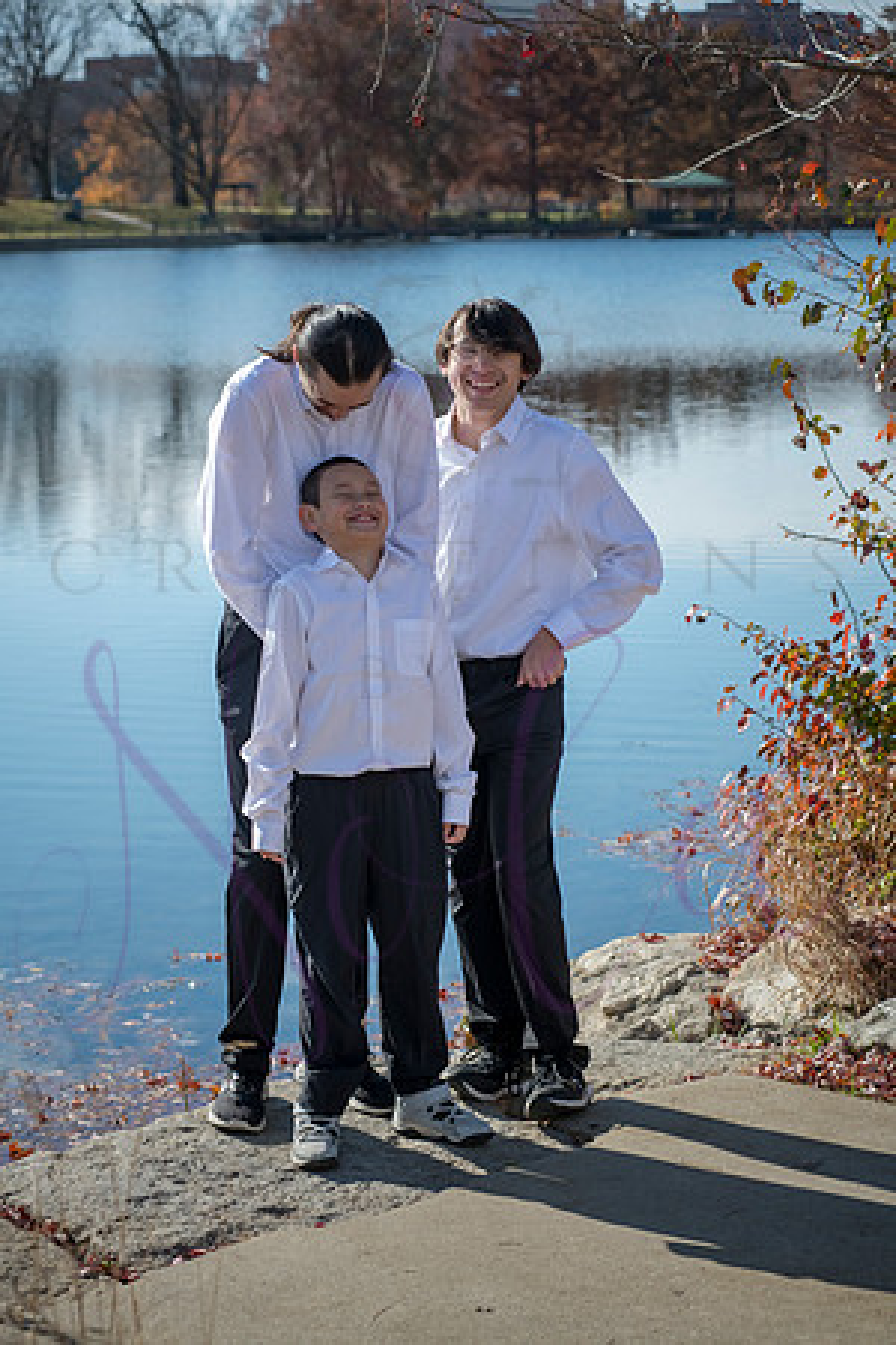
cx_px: 448
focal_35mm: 86
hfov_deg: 15.9
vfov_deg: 23.6
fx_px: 3210
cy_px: 672
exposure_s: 1/800
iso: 400
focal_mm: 86
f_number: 7.1
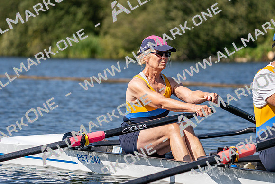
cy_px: 92
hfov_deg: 9.4
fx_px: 1666
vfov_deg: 6.3
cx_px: 138
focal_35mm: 218
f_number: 5.6
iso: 200
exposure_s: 1/2000
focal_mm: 218
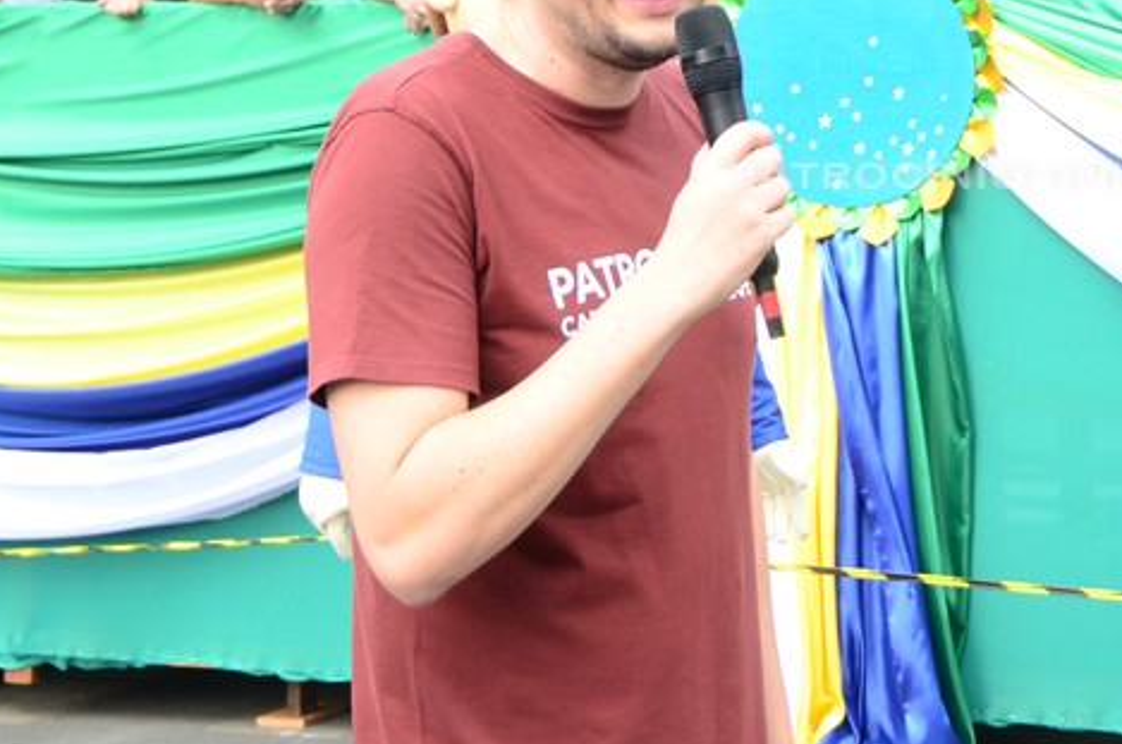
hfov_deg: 24.4
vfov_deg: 16.2
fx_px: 2581
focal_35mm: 83
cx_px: 776
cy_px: 56
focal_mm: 29
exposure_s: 1/200
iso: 250
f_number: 5
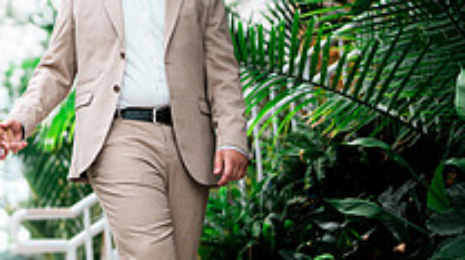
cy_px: 126
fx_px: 1256
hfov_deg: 19.2
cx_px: -165
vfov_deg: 11.8
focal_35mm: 102
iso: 200
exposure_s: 1/800
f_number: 1.2
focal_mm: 35
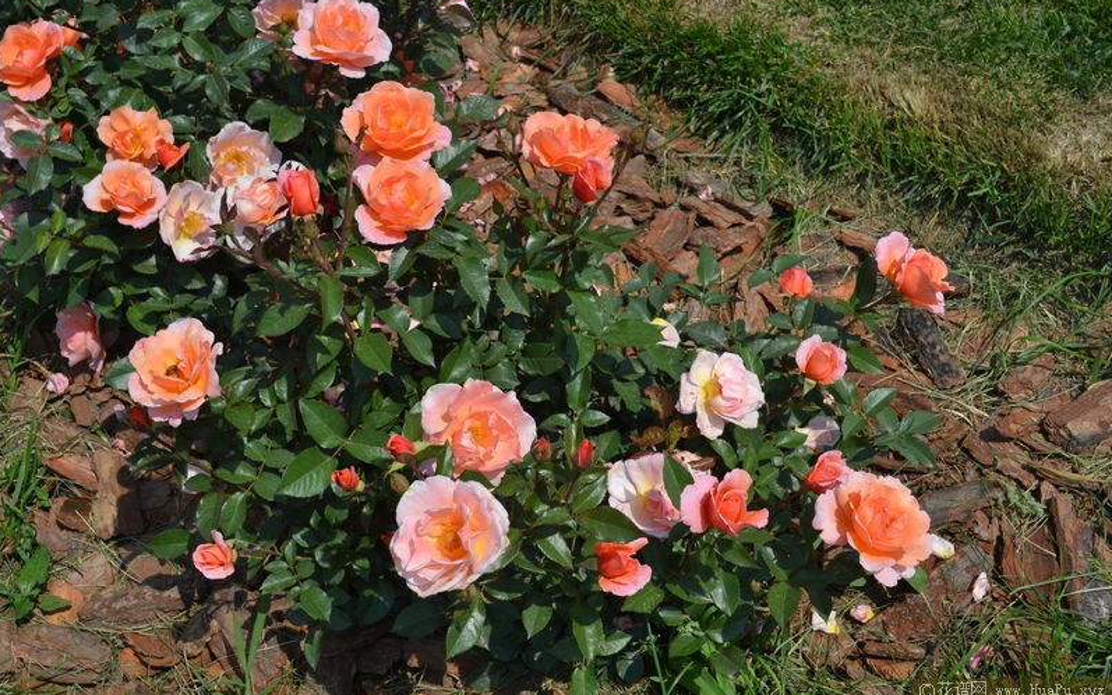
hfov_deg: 44.8
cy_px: 329
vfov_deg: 28.9
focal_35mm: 45
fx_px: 1349
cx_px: 555
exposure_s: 1/320
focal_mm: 29
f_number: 9
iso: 100
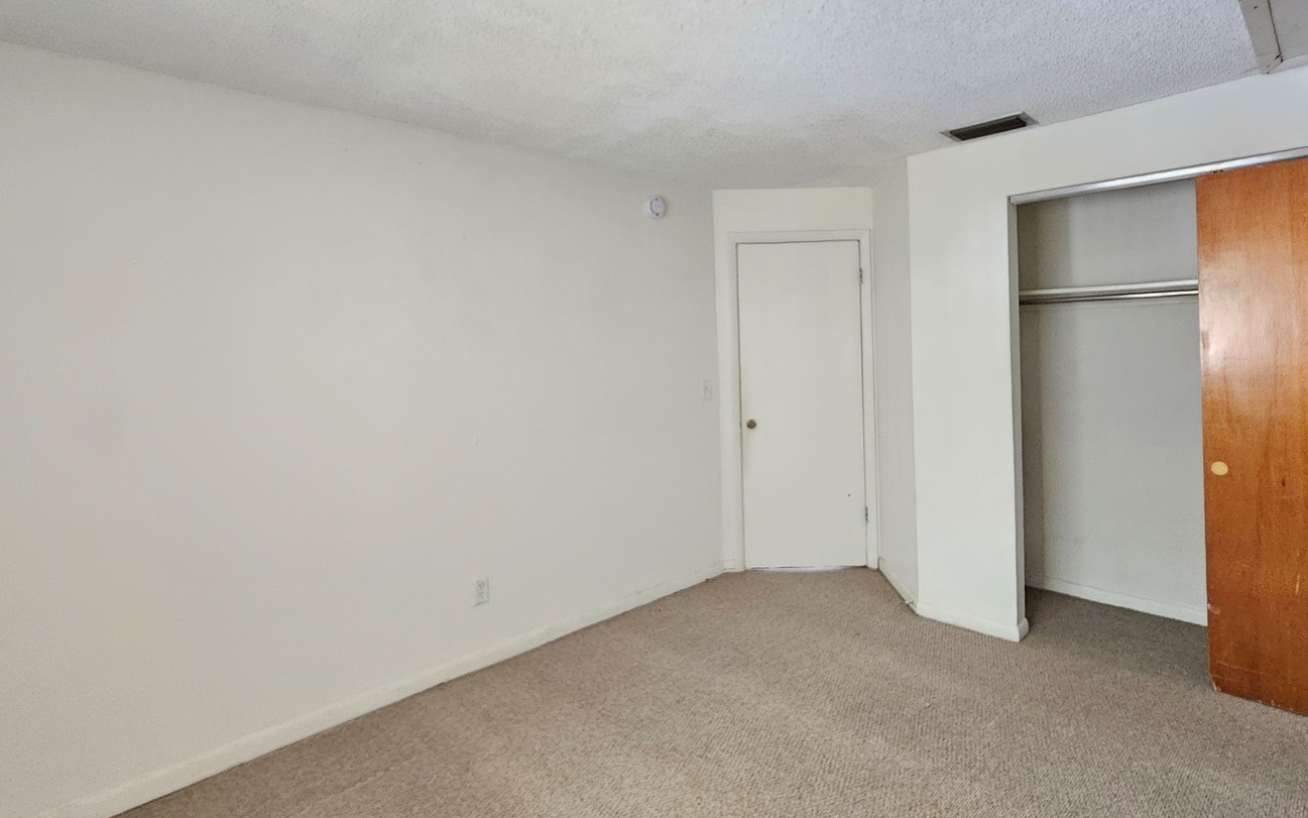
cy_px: 341
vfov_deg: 67.6
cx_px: 699
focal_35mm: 17
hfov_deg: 94.2
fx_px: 606
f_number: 2.2
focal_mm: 2.2
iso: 1000
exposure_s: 1/24
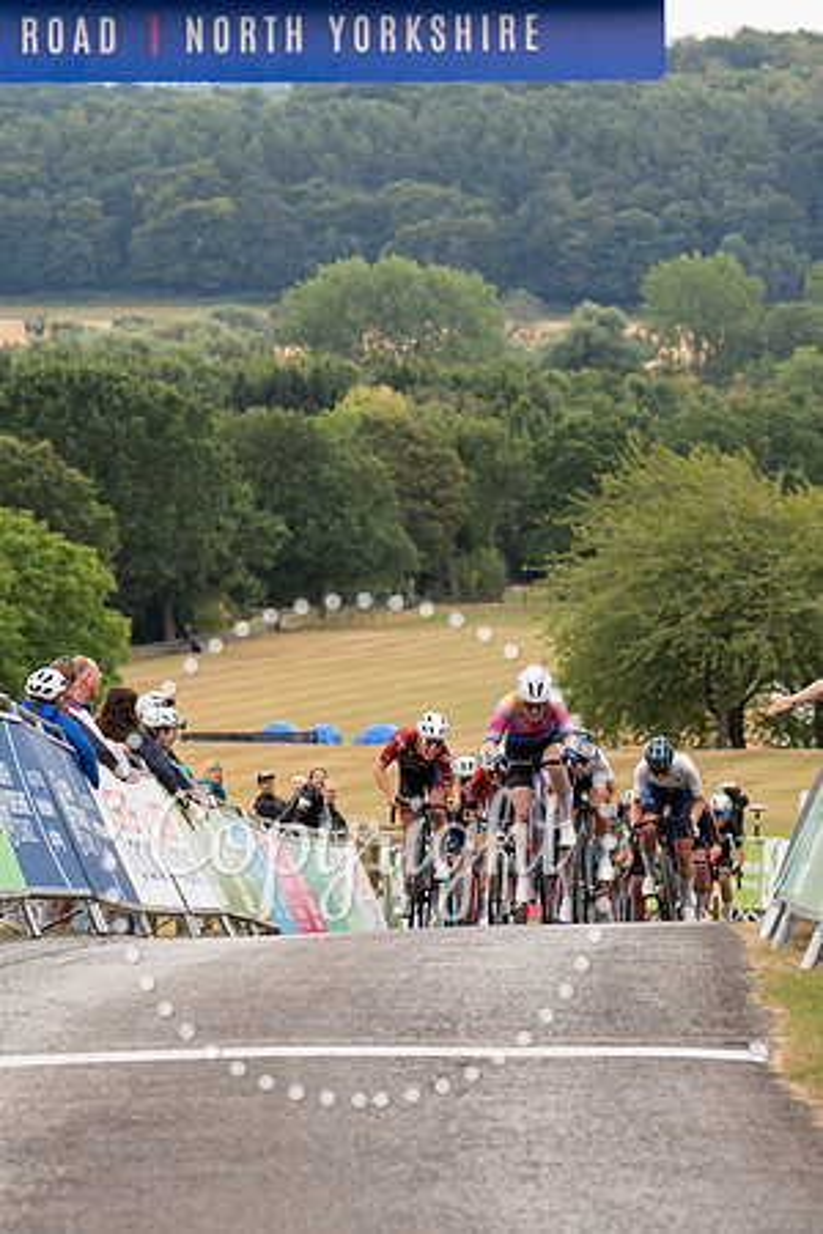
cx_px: 523
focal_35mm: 223
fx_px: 7659
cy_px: 478
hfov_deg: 6.1
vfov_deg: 9.2
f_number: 3.5
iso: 250
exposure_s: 1/1000
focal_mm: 91
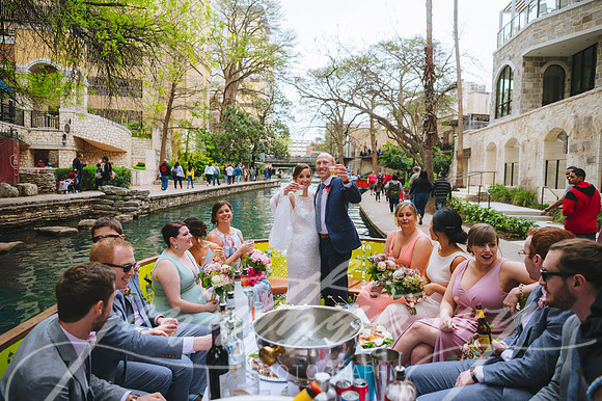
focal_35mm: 24
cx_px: 301
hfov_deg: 73.8
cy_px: 200
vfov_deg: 53.1
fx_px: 401
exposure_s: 1/1000
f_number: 2.8
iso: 400
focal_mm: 24
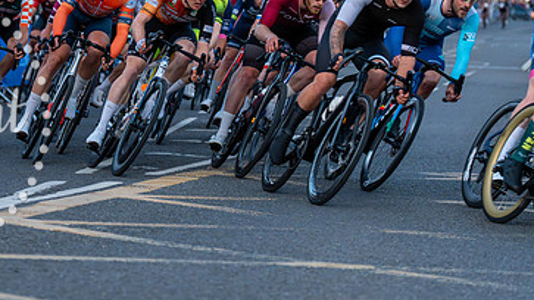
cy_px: 87
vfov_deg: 7.2
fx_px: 2392
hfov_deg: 12.7
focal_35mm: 169
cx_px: 132
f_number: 3.2
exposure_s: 1/640
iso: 1000
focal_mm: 86
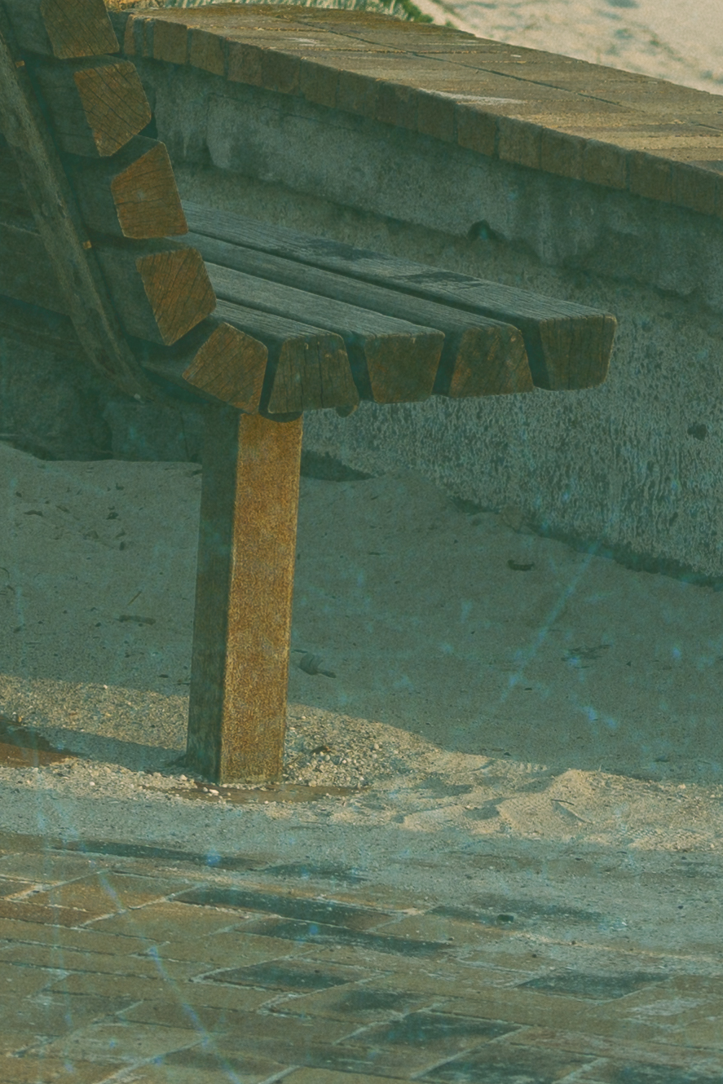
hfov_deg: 4.5
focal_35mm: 299
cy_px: -1970
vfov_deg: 6.4
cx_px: -595
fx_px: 9004
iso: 100
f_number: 4
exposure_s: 1/320
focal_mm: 50
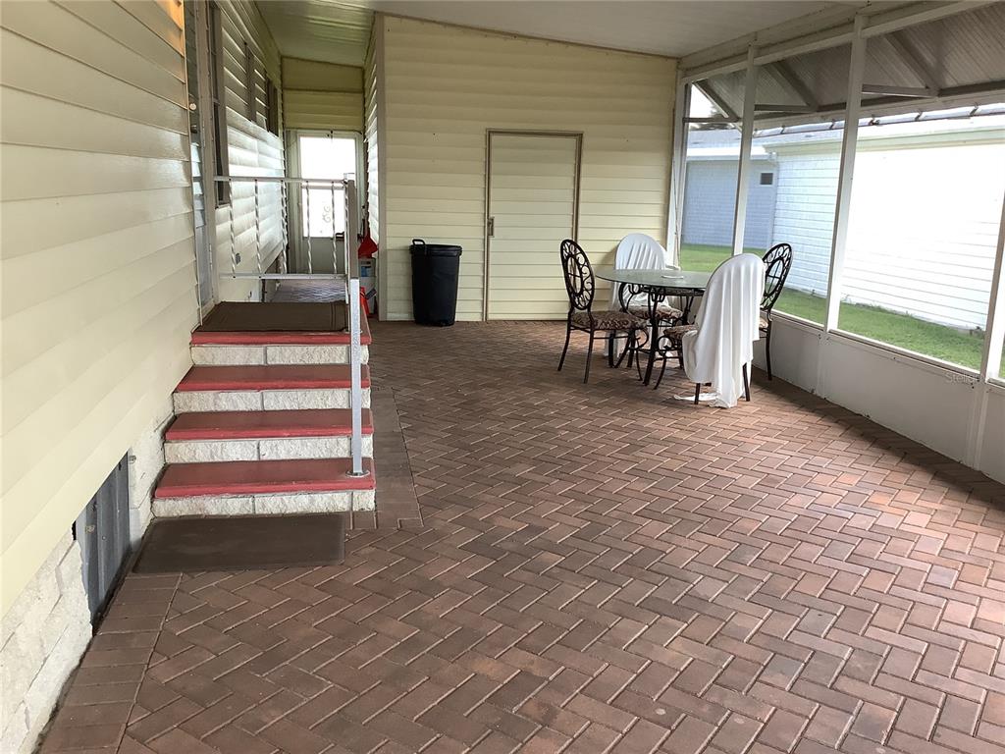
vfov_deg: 45.4
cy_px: 377
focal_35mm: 31
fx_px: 900
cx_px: 502
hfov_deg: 58.4
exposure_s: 1/120
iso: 80
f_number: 2.4
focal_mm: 3.3
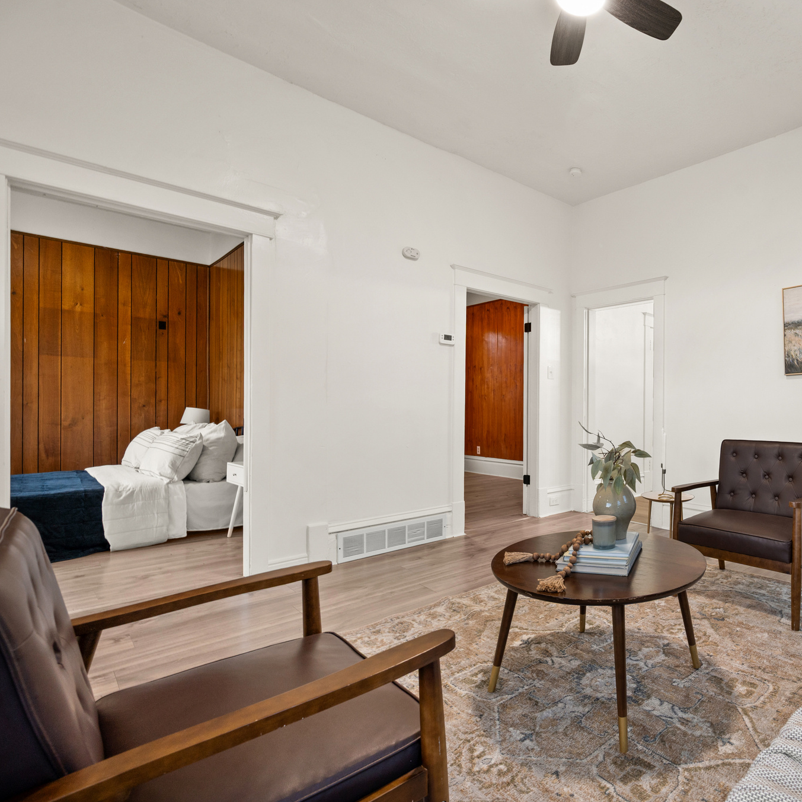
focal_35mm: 18
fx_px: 472
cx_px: 600
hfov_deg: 75.0
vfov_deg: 80.7
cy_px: 402
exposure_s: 1/3
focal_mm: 14
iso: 500
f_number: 7.1
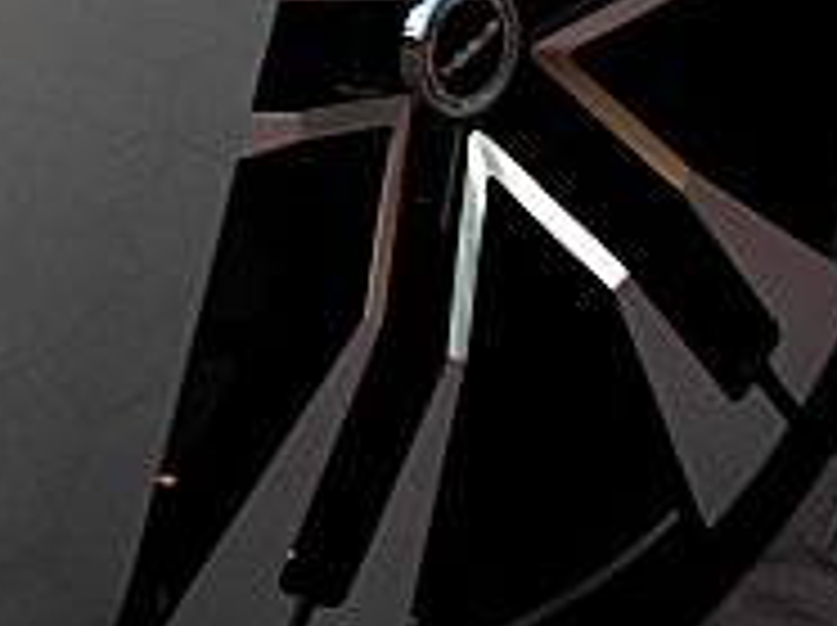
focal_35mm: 124
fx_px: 2994
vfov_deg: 11.6
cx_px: -252
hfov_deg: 15.2
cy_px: -230
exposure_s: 1/125
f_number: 2.8
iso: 50
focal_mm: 6.3
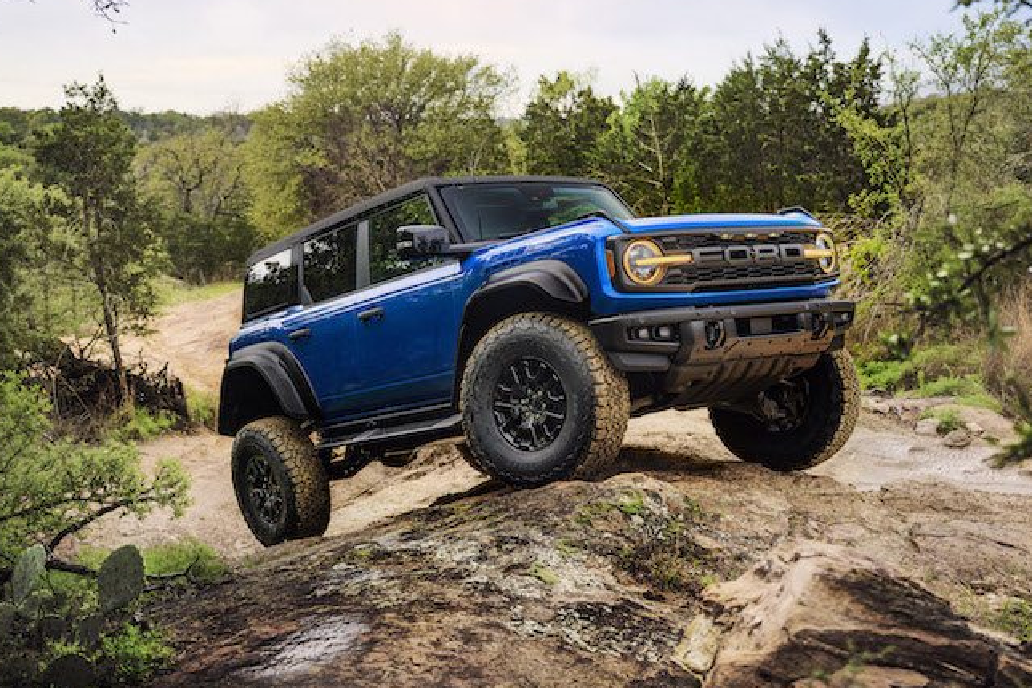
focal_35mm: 45
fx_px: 1290
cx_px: 531
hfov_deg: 43.6
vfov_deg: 29.8
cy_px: 315
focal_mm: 40
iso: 100
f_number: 3.5
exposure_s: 1/400
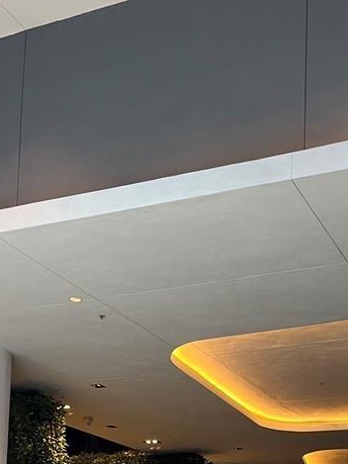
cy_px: 512
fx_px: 778
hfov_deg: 24.9
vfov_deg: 29.9
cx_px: 269
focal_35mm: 58
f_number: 1.6
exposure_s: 1/60
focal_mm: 5.1
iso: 100
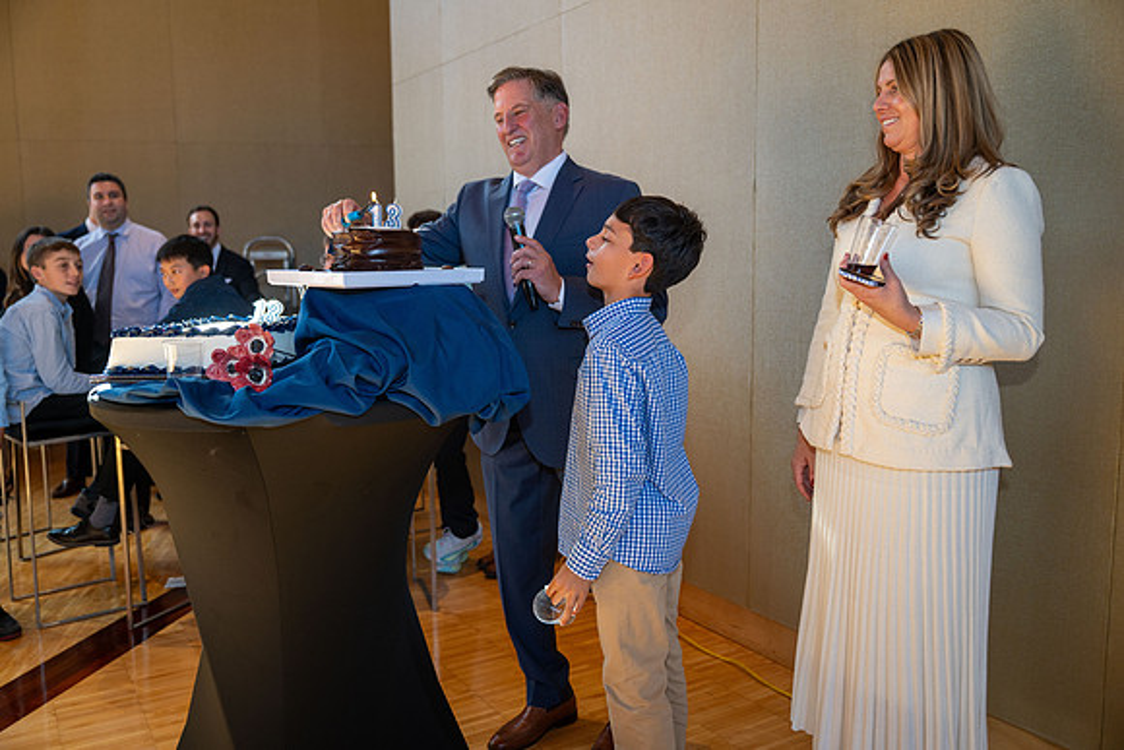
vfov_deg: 42.3
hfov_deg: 60.3
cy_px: 375
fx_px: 968
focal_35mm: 31
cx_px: 562
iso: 500
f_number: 2.8
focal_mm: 31
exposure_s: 1/250
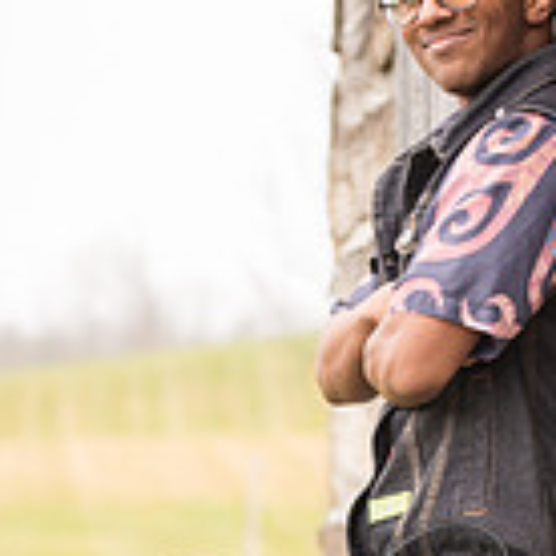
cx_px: 306
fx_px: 3525
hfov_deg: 9.0
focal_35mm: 194
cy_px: 540
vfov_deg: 9.0
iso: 200
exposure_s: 1/60
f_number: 2.8
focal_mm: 70
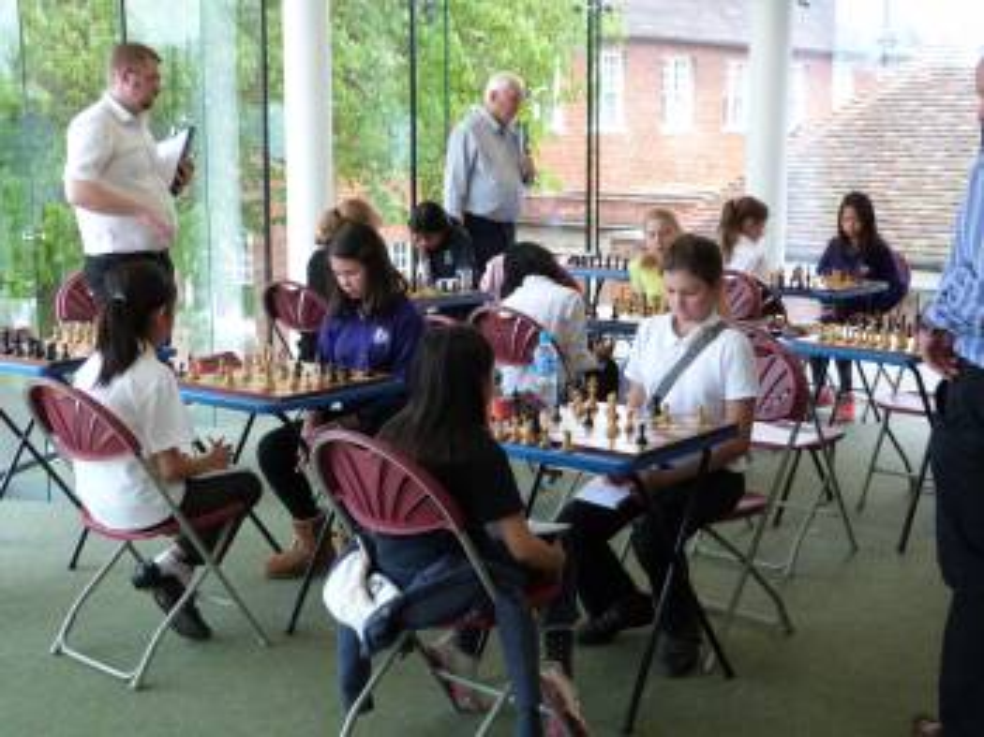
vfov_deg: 29.6
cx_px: 492
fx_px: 1392
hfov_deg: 38.9
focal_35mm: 49
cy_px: 368
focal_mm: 8.7
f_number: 3.2
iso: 400
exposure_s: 1/60
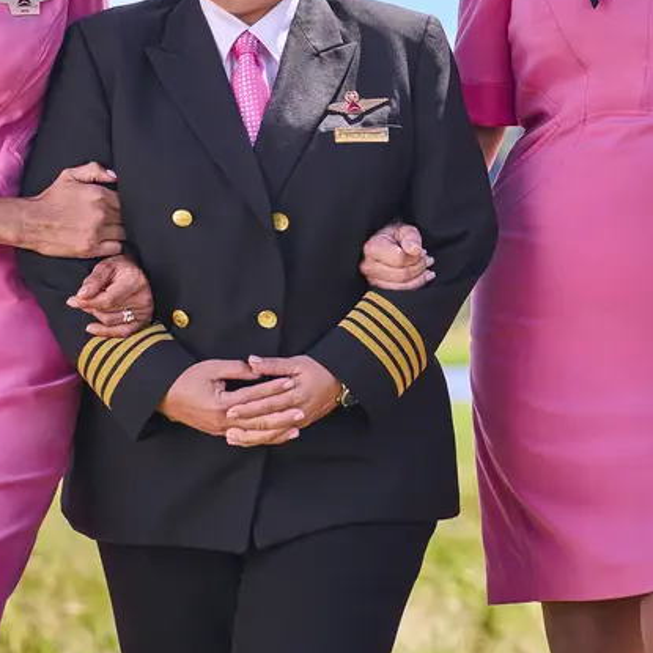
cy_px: 115
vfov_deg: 8.4
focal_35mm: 209
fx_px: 4461
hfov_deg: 8.4
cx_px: 491
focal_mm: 85
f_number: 2.5
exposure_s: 1/2000
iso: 100
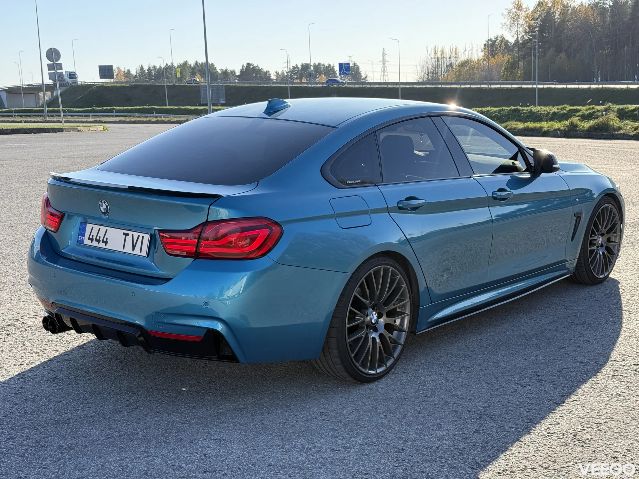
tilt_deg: -8.6
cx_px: 320
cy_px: 240
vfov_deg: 30.3
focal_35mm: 48
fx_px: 886
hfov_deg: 39.7
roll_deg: +2.3
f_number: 1.78
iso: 80
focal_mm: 6.76
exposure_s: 1/1264
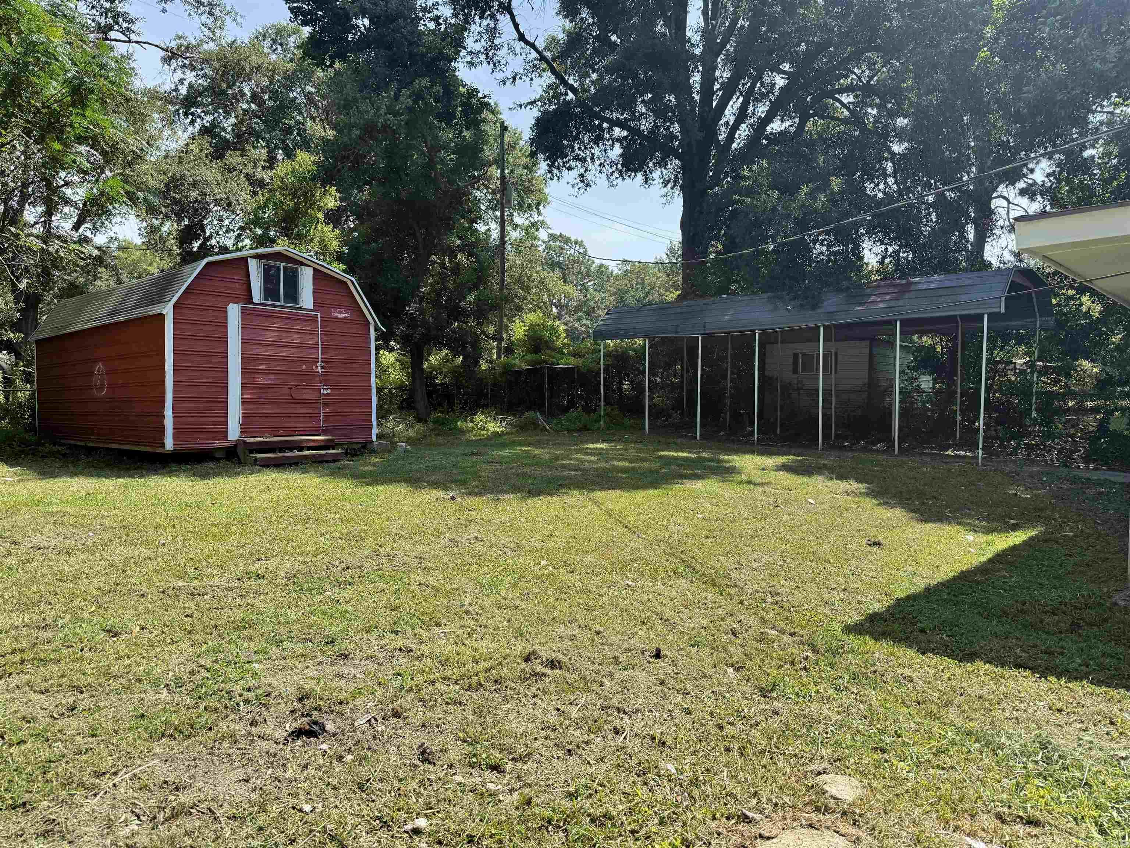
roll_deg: +0.8
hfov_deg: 71.6
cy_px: 424
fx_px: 783
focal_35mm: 24
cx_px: 565
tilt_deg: -1.1
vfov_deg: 56.8
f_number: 1.78
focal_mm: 6.76
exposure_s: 1/2110
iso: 100
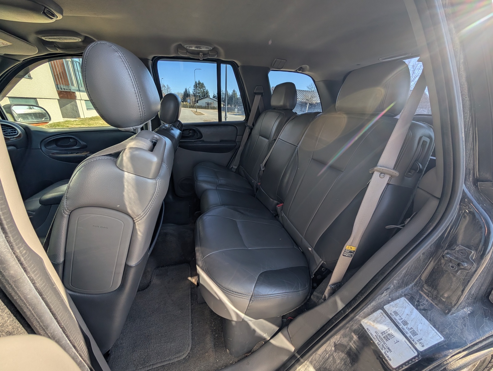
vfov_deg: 94.6
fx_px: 171
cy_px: 186
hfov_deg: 110.5
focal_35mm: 12
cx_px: 246
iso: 50
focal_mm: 2.02
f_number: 1.7
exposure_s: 1/760
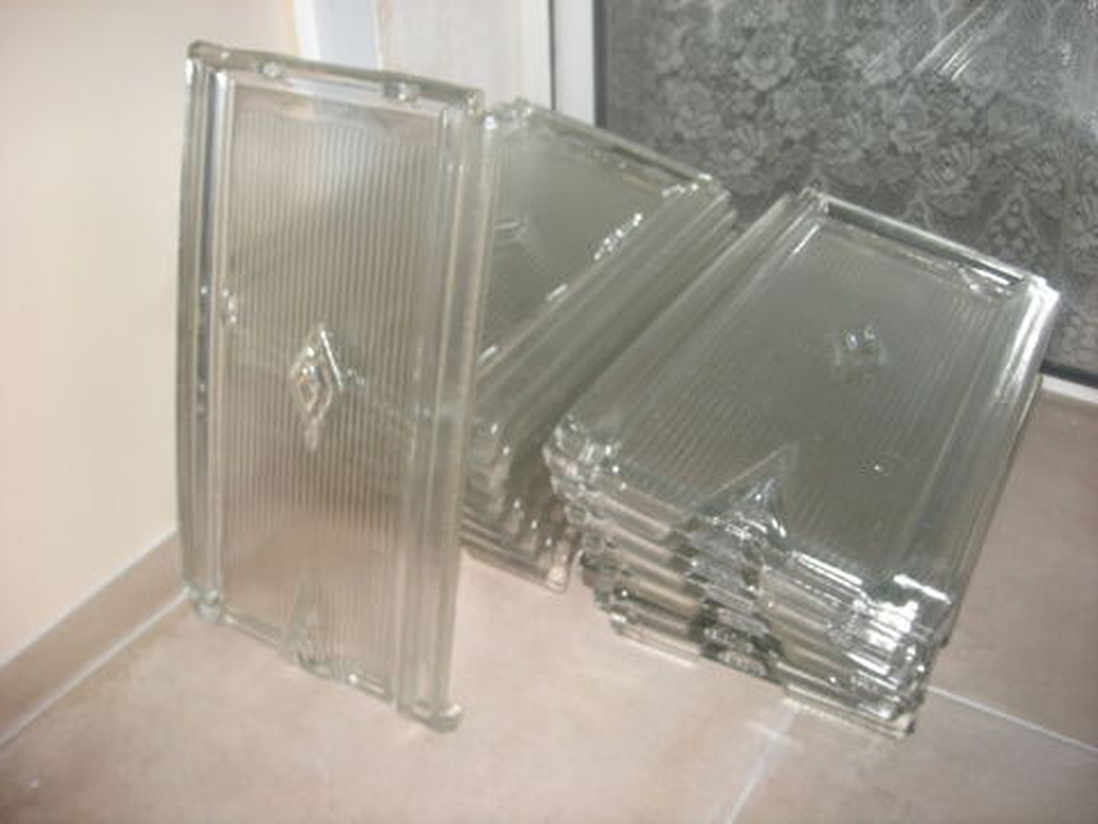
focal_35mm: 35
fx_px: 1110
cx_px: 549
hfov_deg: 52.6
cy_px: 412
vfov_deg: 40.7
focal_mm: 5.7
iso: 64
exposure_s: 1/60
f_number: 2.8
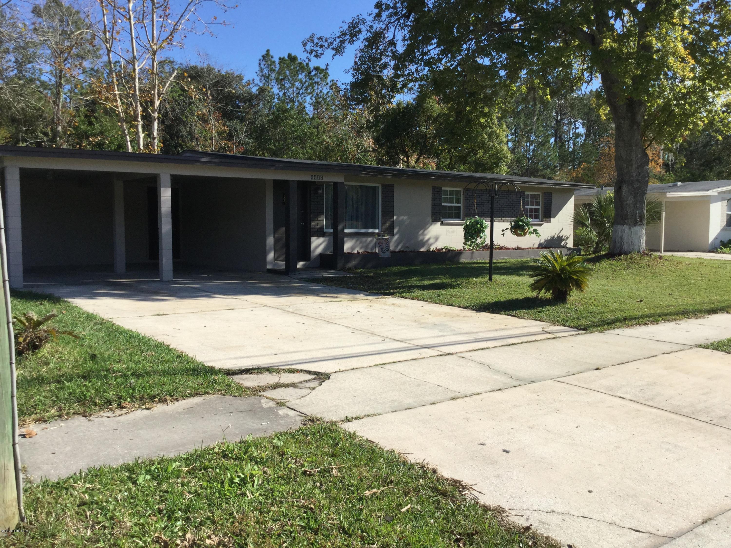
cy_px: 274
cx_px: 366
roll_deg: -0.3
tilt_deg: -4.7
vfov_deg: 45.4
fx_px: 655
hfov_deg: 58.4
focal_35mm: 31
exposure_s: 1/1431
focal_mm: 3.3
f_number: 2.4
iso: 25
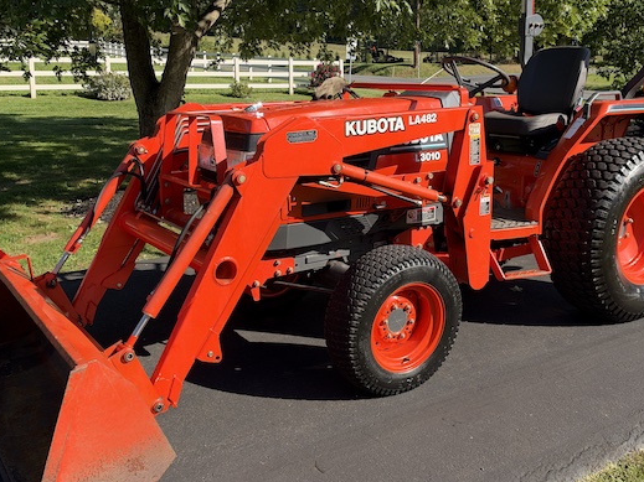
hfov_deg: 50.1
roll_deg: -4.5
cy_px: 207
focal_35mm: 37
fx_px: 688
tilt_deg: -6.4
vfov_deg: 38.6
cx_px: 324
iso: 80
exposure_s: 1/1838
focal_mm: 6.93
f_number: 1.8
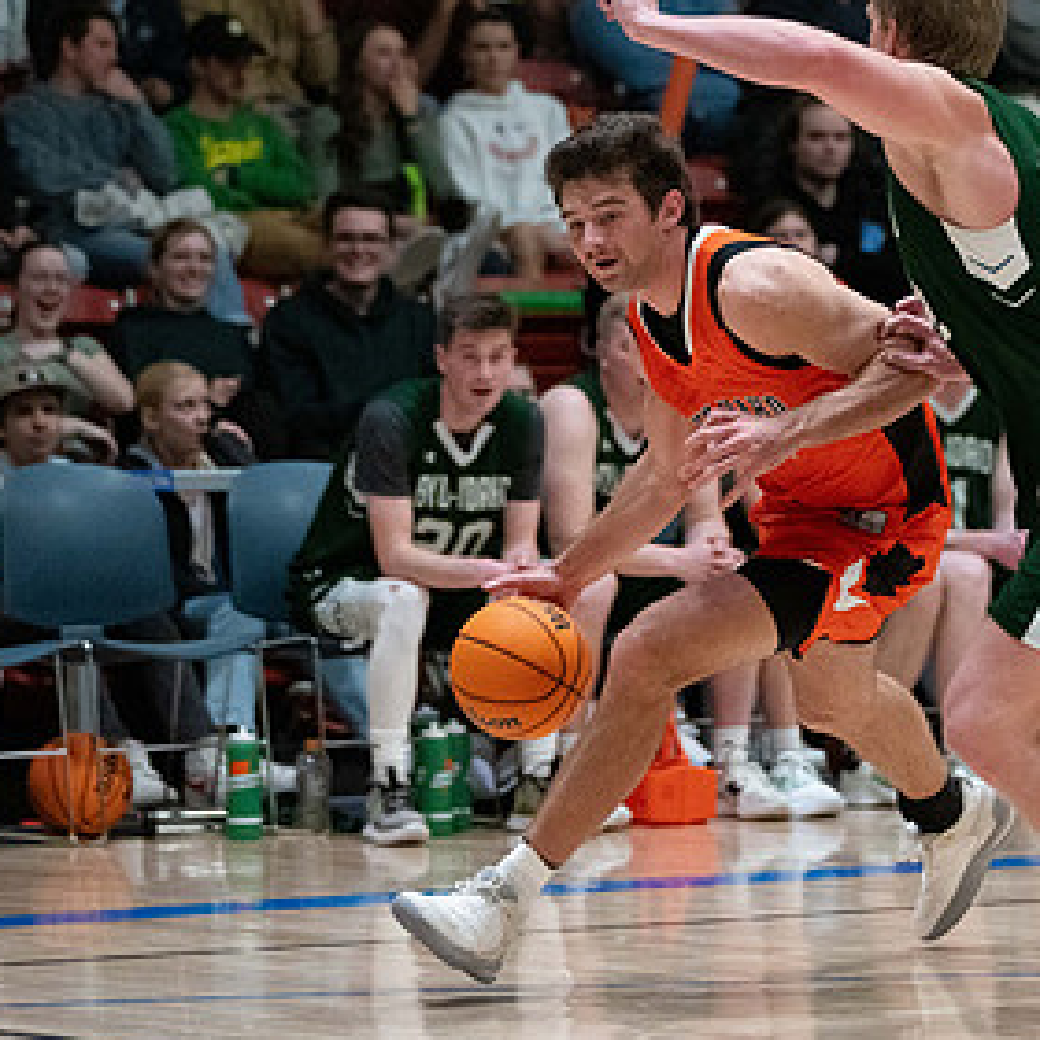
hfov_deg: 7.5
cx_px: 870
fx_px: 7954
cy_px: 406
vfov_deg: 7.5
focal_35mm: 234
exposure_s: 1/800
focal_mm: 125
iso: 10000
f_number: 2.8
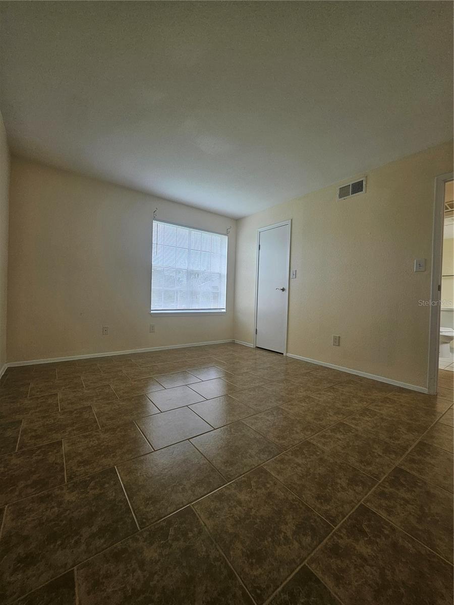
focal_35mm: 13
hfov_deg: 89.9
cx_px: 227
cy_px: 302
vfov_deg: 106.2
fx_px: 227
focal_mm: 1.74
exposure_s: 1/60
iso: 50
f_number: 2.2
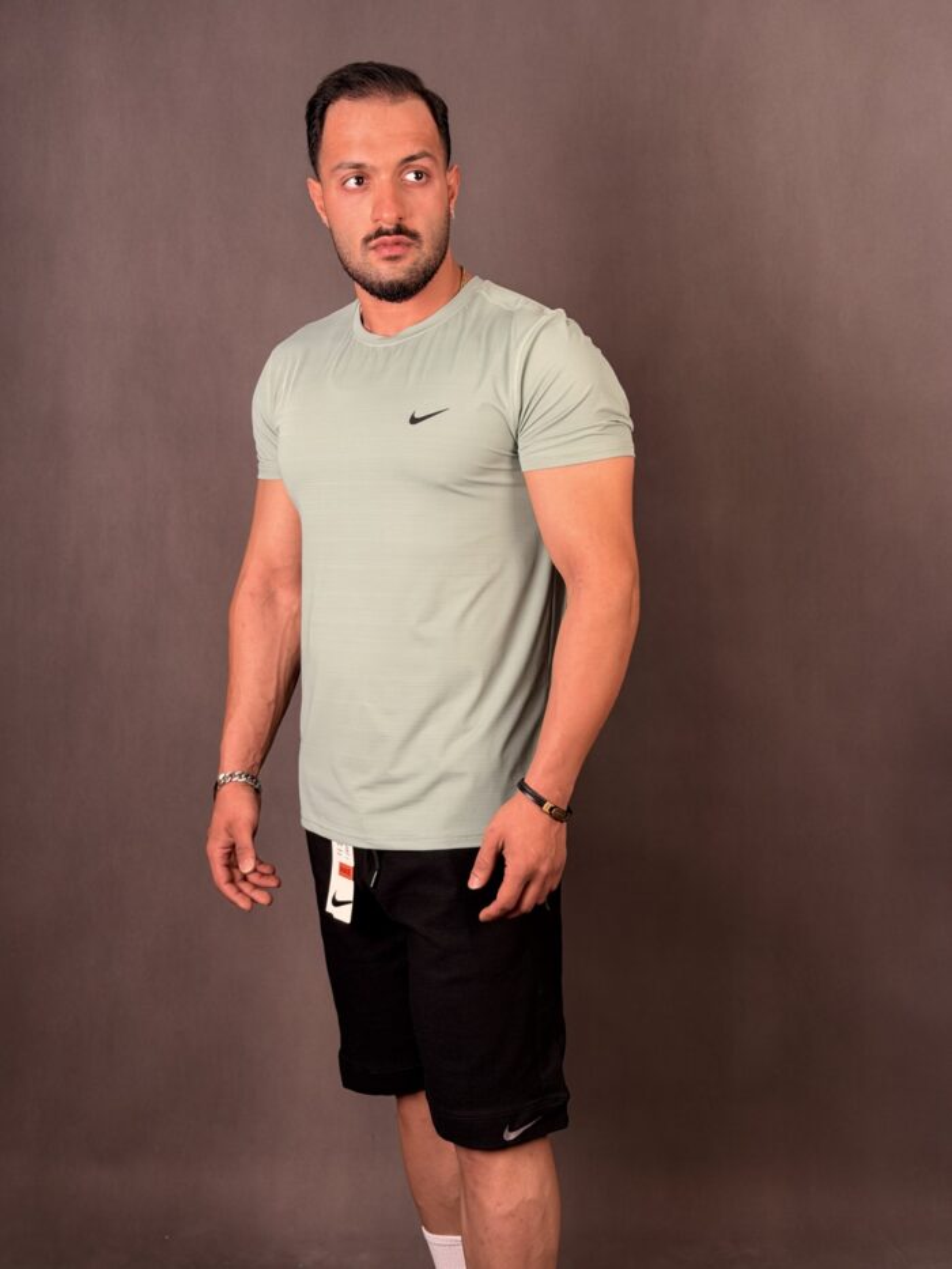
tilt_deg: -9.1
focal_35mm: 48
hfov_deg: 30.3
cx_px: 476
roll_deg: +0.6
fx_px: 1760
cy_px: 634
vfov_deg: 39.7
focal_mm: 6.76
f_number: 1.78
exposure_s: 1/121
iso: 50
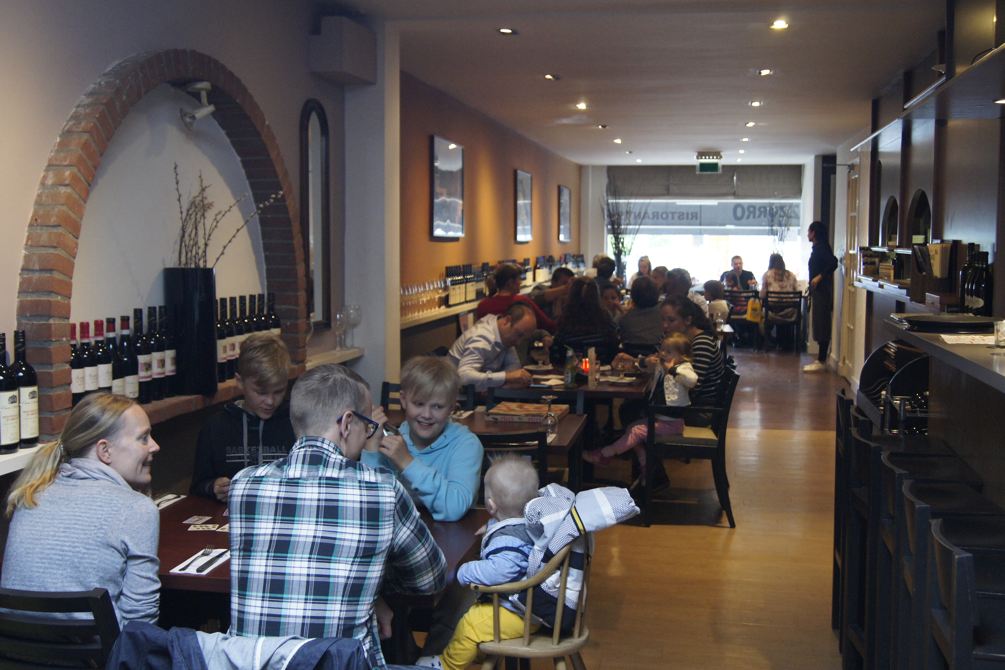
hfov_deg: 49.6
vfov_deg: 34.2
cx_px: 502
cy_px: 335
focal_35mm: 39
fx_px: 1089
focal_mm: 26
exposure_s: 1/40
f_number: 4.5
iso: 1600
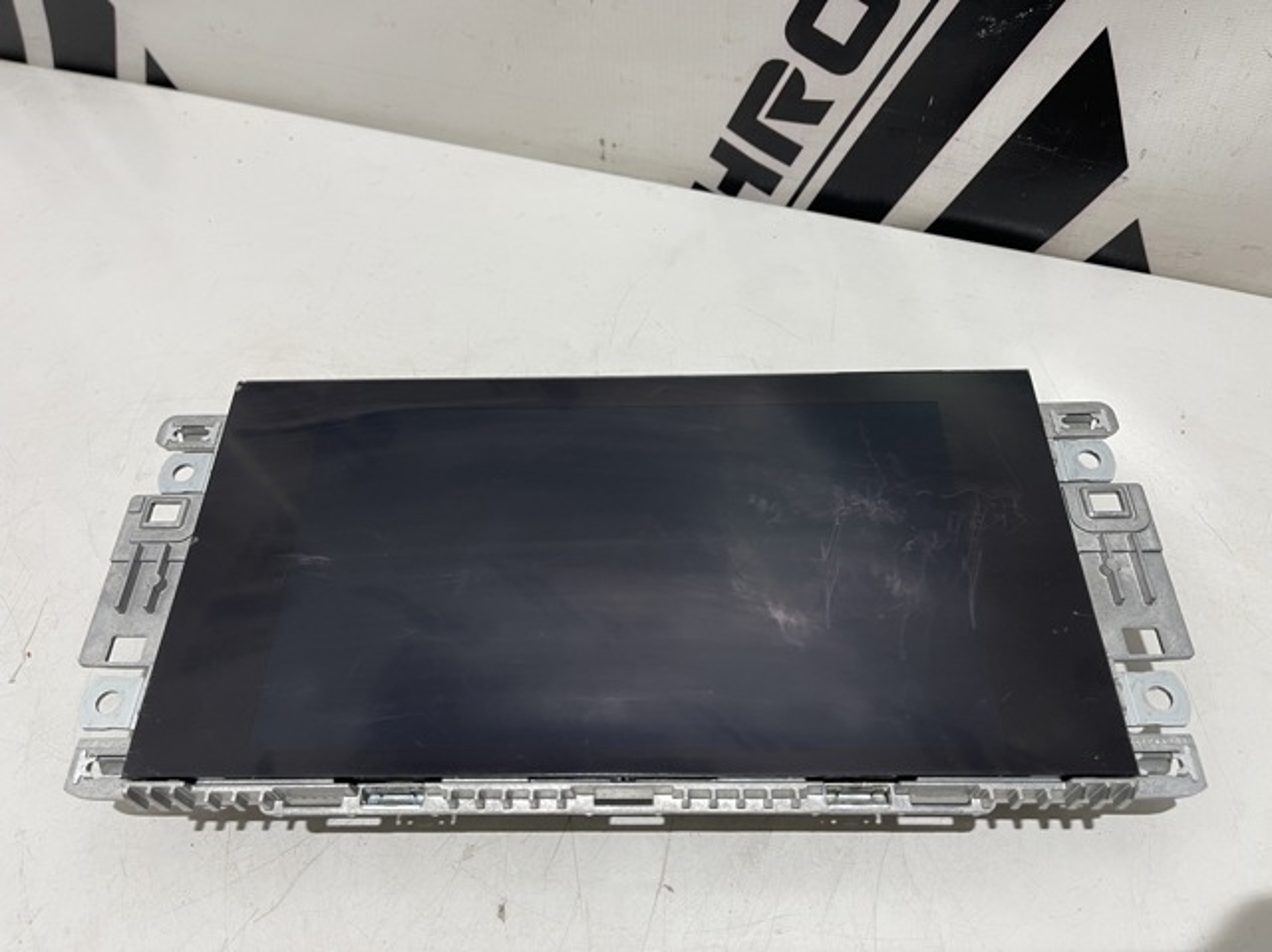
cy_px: 476
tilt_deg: -50.2
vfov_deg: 54.8
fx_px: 918
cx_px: 636
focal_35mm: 25
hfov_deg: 69.4
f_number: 1.6
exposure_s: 1/50
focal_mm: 5.1
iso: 125
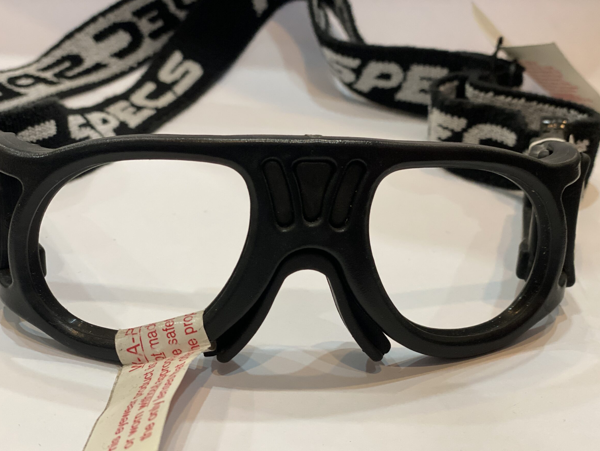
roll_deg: -3.6
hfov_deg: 33.8
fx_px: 988
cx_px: 294
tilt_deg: -29.2
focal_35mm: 57
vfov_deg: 25.7
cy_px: 246
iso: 250
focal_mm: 6
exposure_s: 1/100
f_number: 2
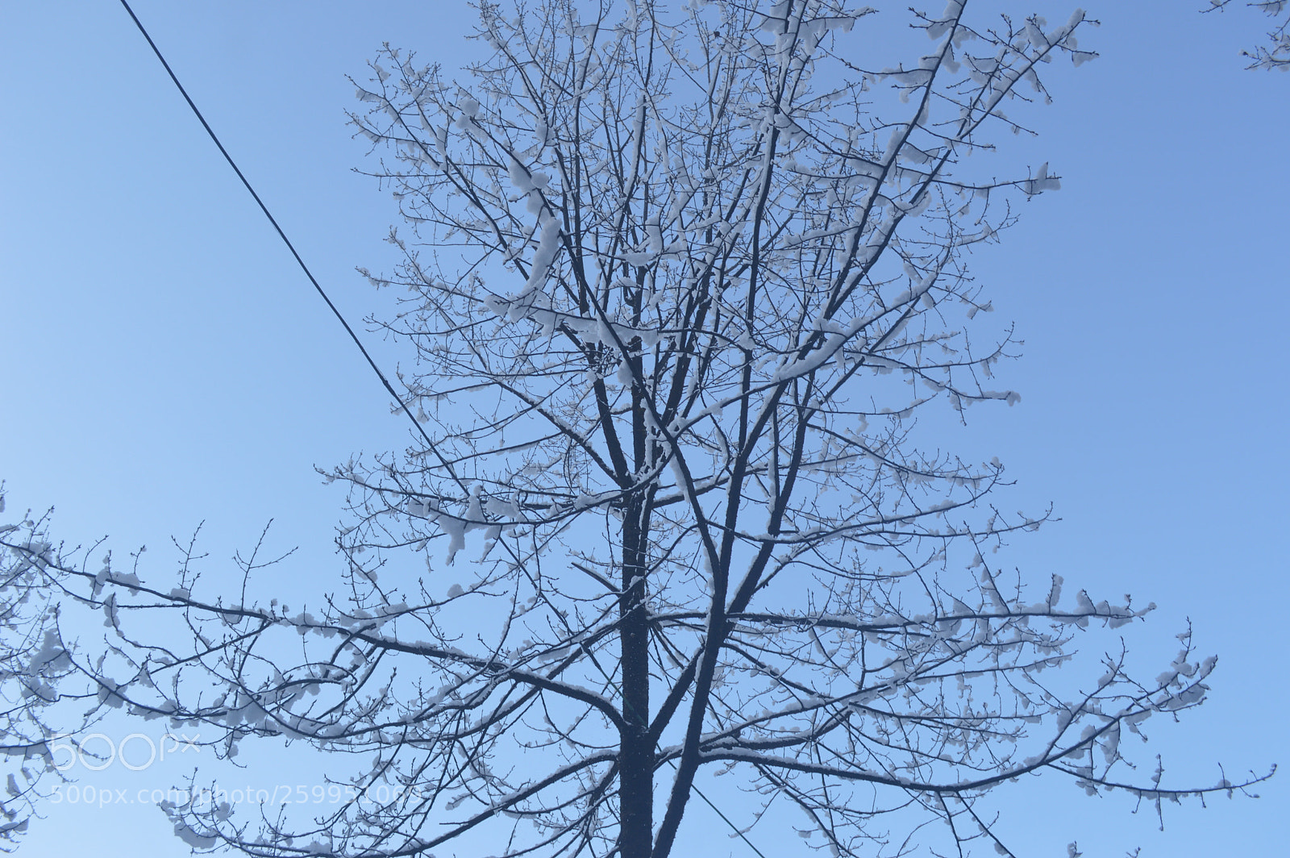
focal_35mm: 30
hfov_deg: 62.0
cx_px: 645
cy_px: 429
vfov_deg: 43.5
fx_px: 1074
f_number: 5.6
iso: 100
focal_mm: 20
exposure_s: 1/125
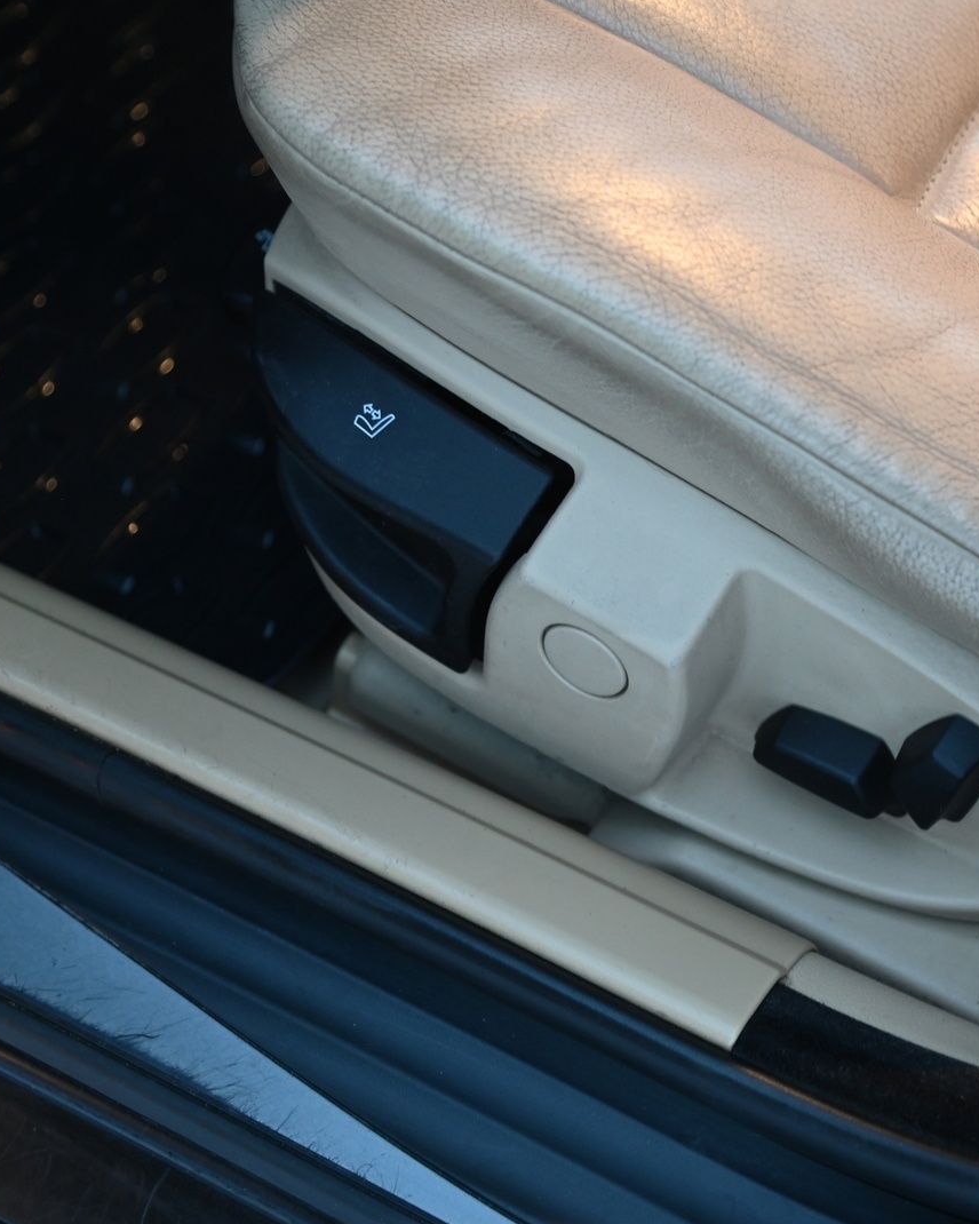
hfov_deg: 20.5
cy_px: 615
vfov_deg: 25.7
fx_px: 2680
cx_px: 733
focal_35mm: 74
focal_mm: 52
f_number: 4
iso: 2000
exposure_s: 1/13
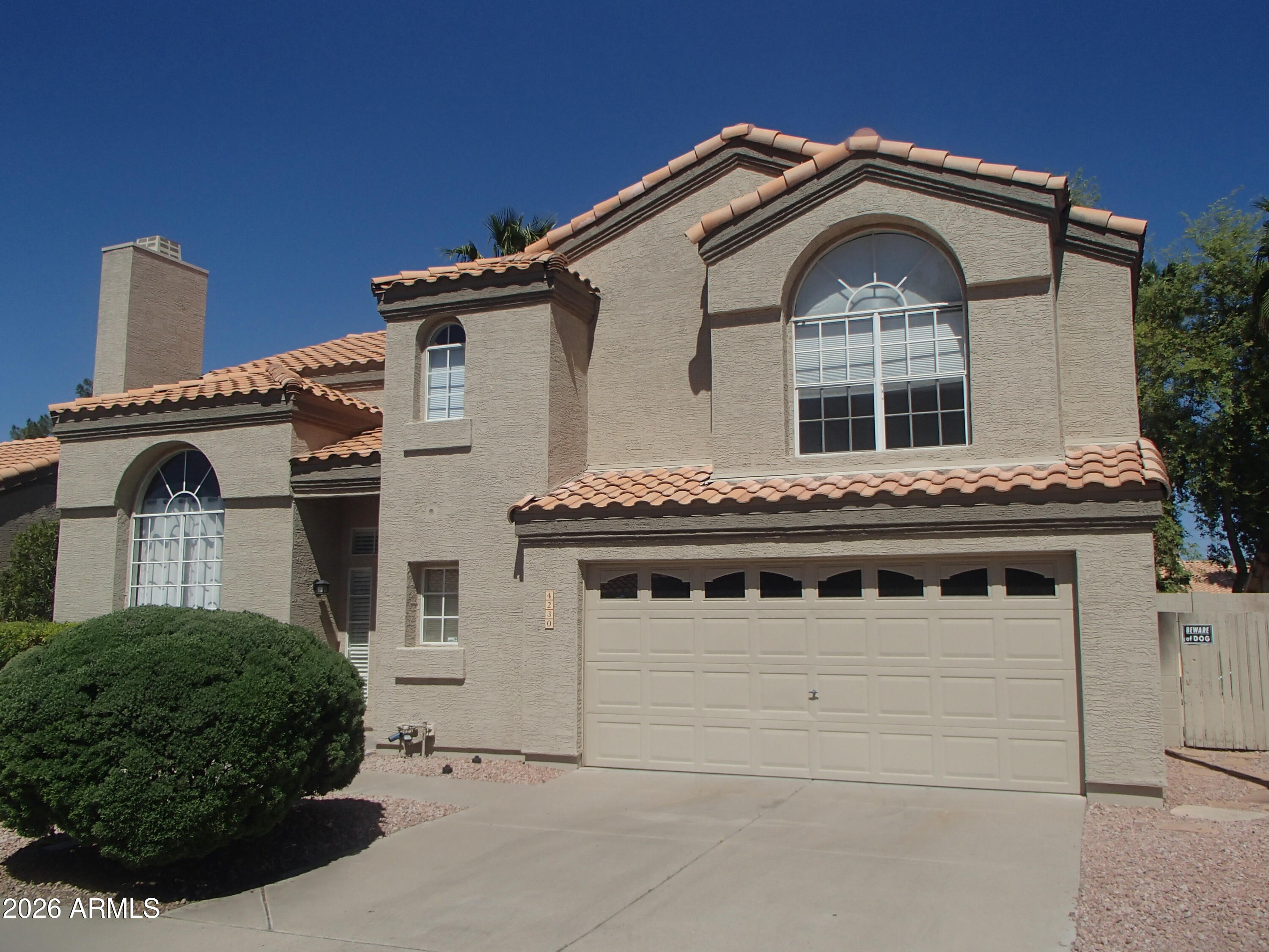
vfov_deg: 46.8
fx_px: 1100
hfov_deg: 60.0
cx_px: 634
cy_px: 476
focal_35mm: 30
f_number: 11
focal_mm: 5.4
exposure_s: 1/200
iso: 100
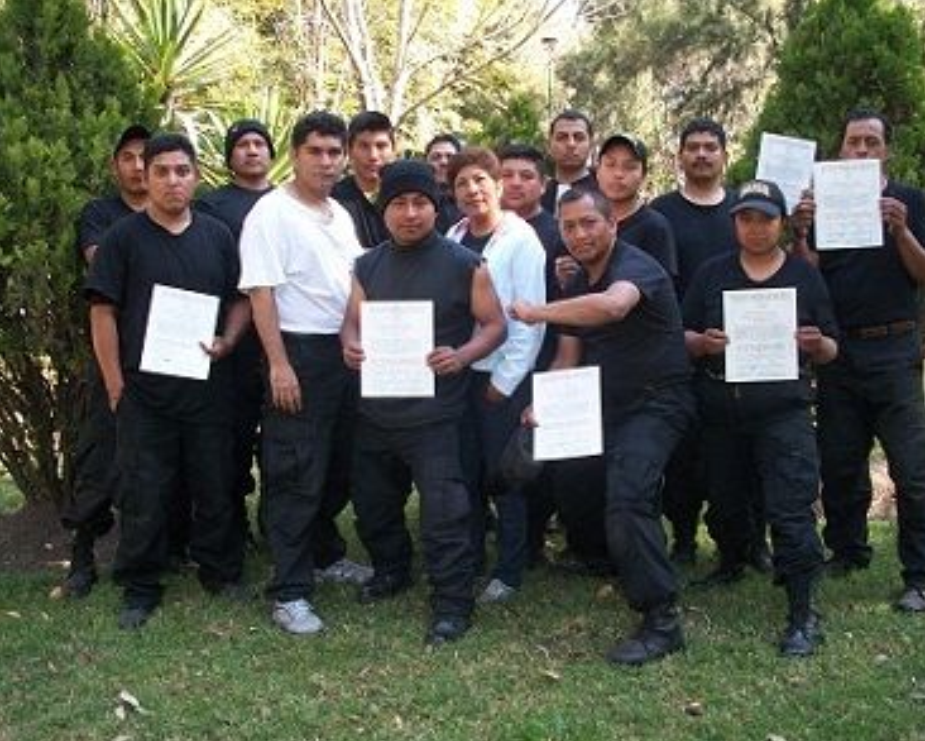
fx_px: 1013
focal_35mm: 37
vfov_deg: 40.1
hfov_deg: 49.1
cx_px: 457
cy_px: 370
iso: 158
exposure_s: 1/125
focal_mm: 6.3
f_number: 3.1
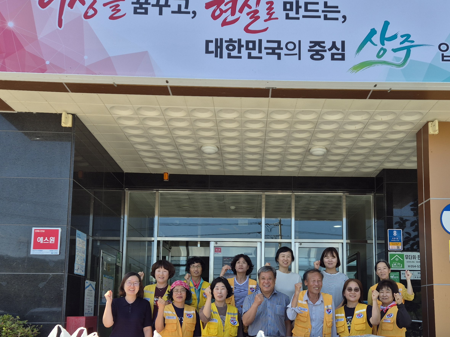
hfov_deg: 47.6
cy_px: 252
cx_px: 266
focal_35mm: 39
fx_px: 507
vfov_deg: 36.0
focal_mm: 5.4
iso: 25
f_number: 1.8
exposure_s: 1/870
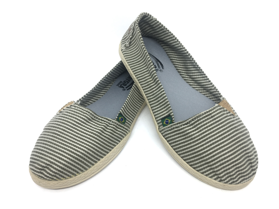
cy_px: 104
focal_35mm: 29
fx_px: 234
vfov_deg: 48.2
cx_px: 140
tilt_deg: -41.6
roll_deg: +2.7
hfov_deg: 61.7
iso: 25
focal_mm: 4.15
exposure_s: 1/221
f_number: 2.2
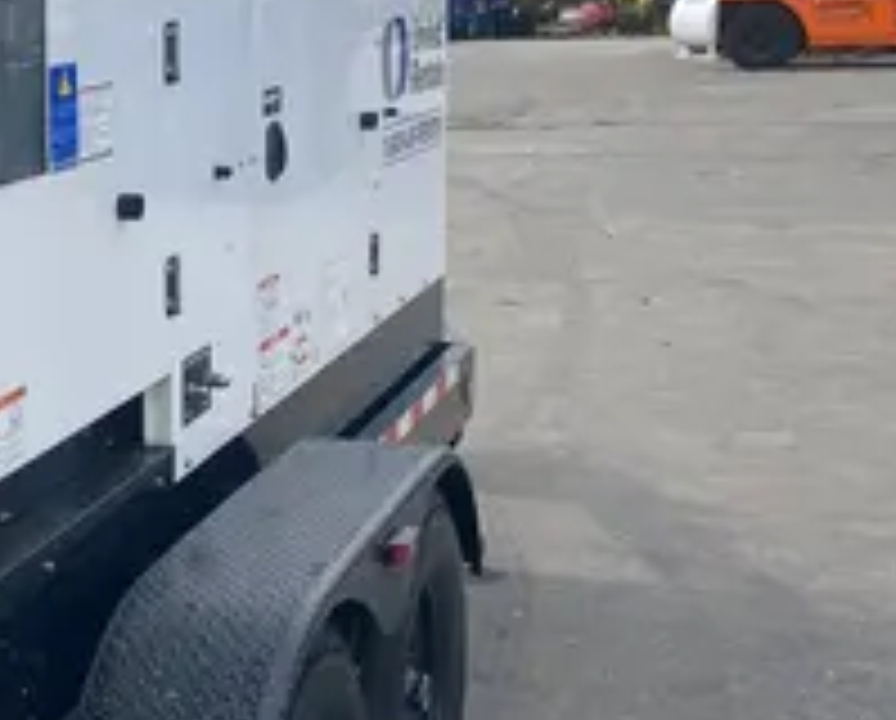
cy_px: 322
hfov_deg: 24.2
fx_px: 1860
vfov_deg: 21.9
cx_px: -216
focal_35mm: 70
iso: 32
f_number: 1.8
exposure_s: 1/2222
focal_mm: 4.25
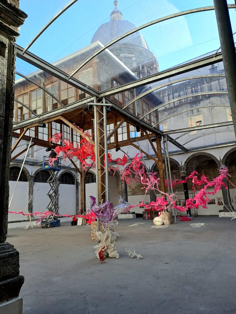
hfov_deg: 54.9
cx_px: 118
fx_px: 227
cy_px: 157
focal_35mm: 25
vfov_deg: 69.4
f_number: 1.8
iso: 32
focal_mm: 4.65
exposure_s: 1/476
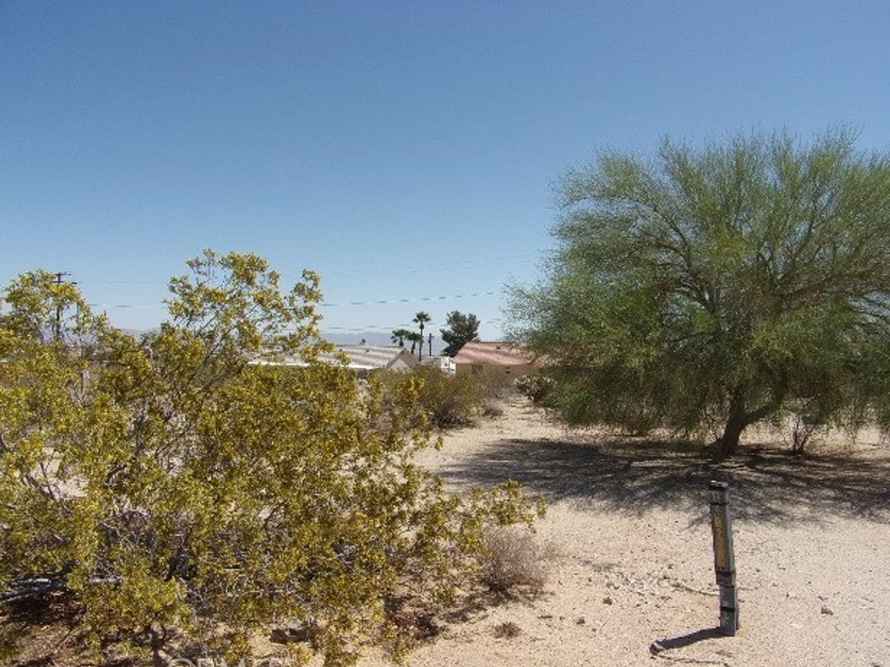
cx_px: 458
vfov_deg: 53.0
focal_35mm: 26
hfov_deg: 67.3
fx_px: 668
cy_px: 344
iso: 80
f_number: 10.9
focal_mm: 4.5
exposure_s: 1/170
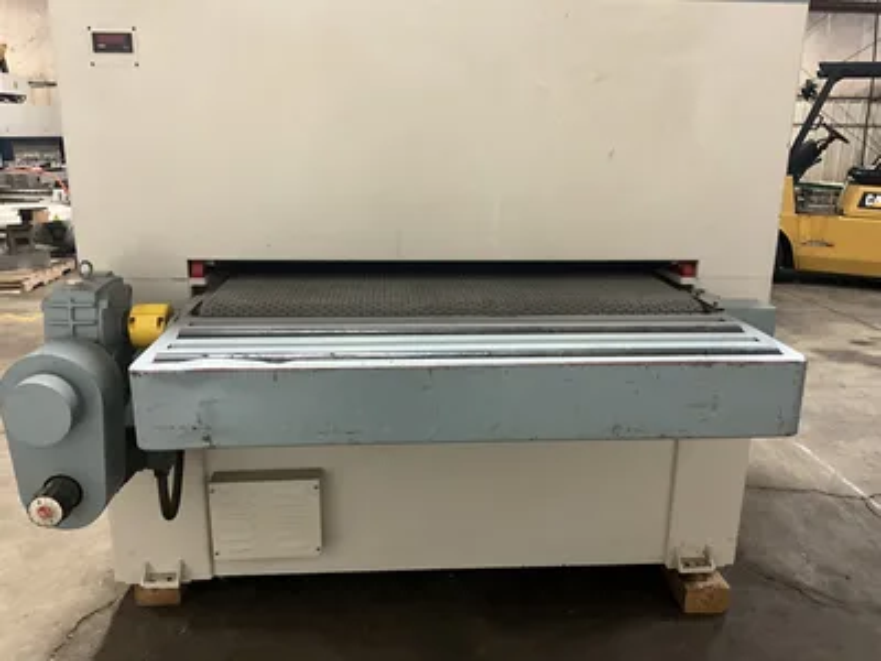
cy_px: 330
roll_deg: -1.7
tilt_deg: -14.7
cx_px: 440
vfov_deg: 48.2
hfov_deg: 61.7
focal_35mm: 29
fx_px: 738
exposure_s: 1/46
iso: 320
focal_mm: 3
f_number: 1.8
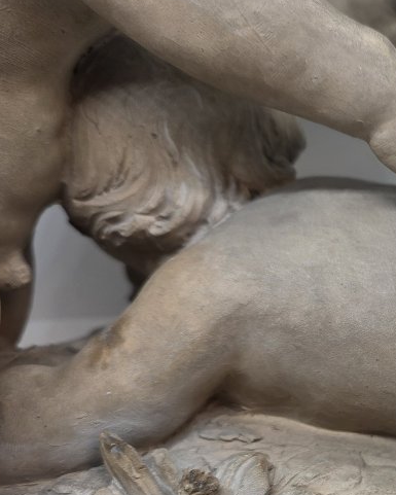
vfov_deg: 33.2
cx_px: 485
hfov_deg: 24.4
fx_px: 820
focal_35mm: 56
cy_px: 339
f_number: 1.7
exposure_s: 1/100
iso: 50
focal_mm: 6.3
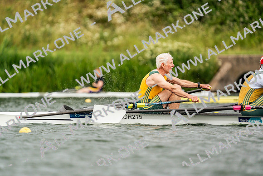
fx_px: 3697
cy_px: 88
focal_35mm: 506
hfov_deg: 4.1
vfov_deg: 2.7
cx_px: 132
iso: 1000
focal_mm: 506
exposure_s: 1/2000
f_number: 6.3
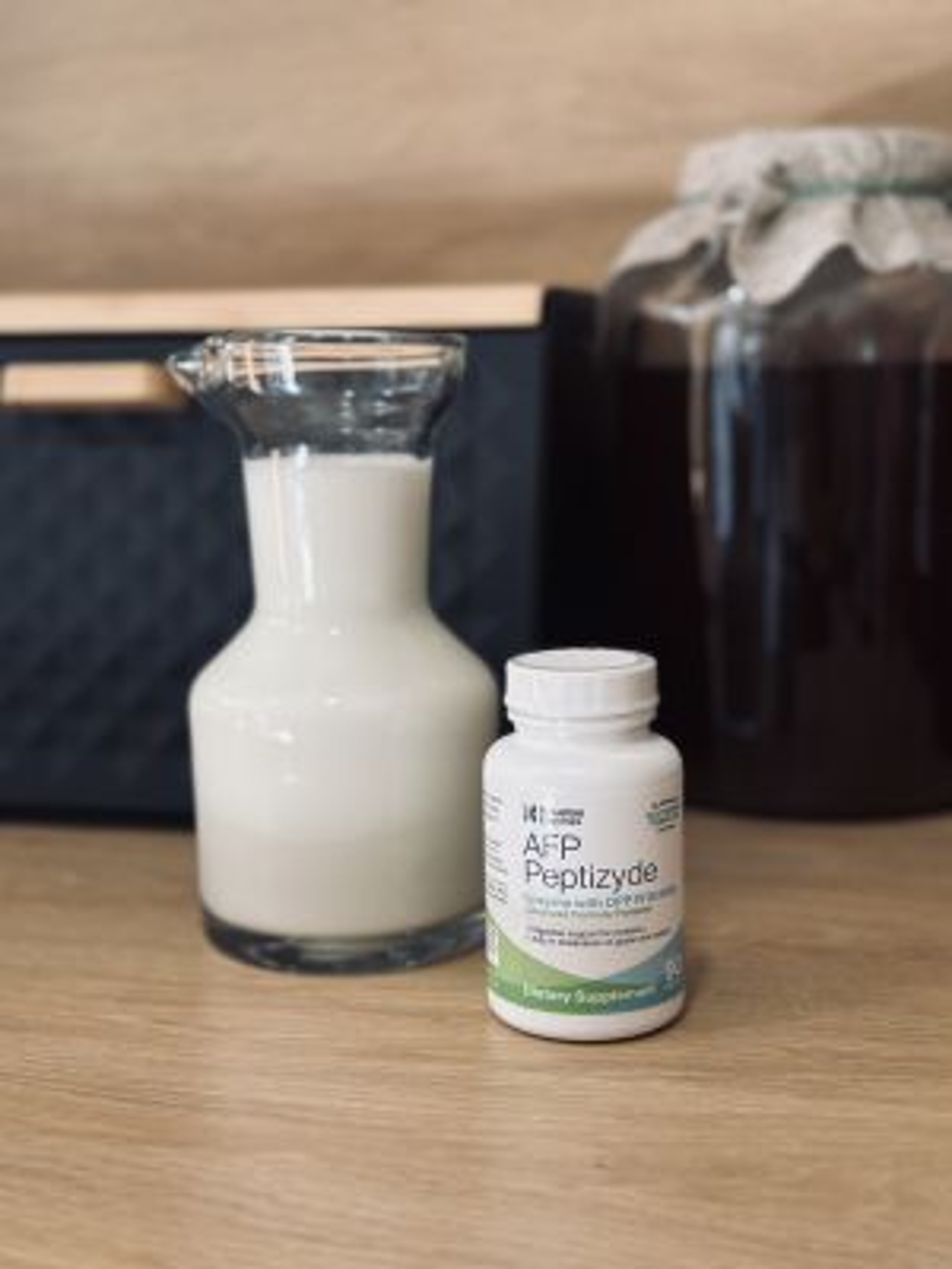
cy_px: 634
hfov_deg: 30.3
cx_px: 476
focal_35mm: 48
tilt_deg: -9.2
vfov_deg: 39.7
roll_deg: +0.9
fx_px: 1760
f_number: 1.78
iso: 125
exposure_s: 1/63
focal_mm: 6.86
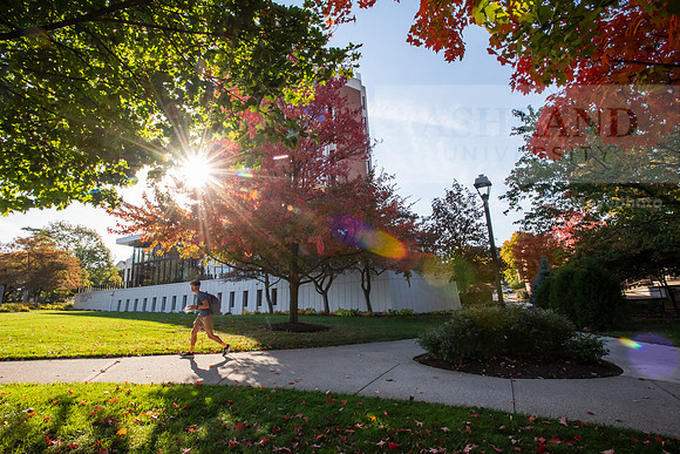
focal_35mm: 17
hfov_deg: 93.3
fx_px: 321
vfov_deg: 70.5
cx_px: 340
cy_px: 227
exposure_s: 1/160
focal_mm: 17
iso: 800
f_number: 18
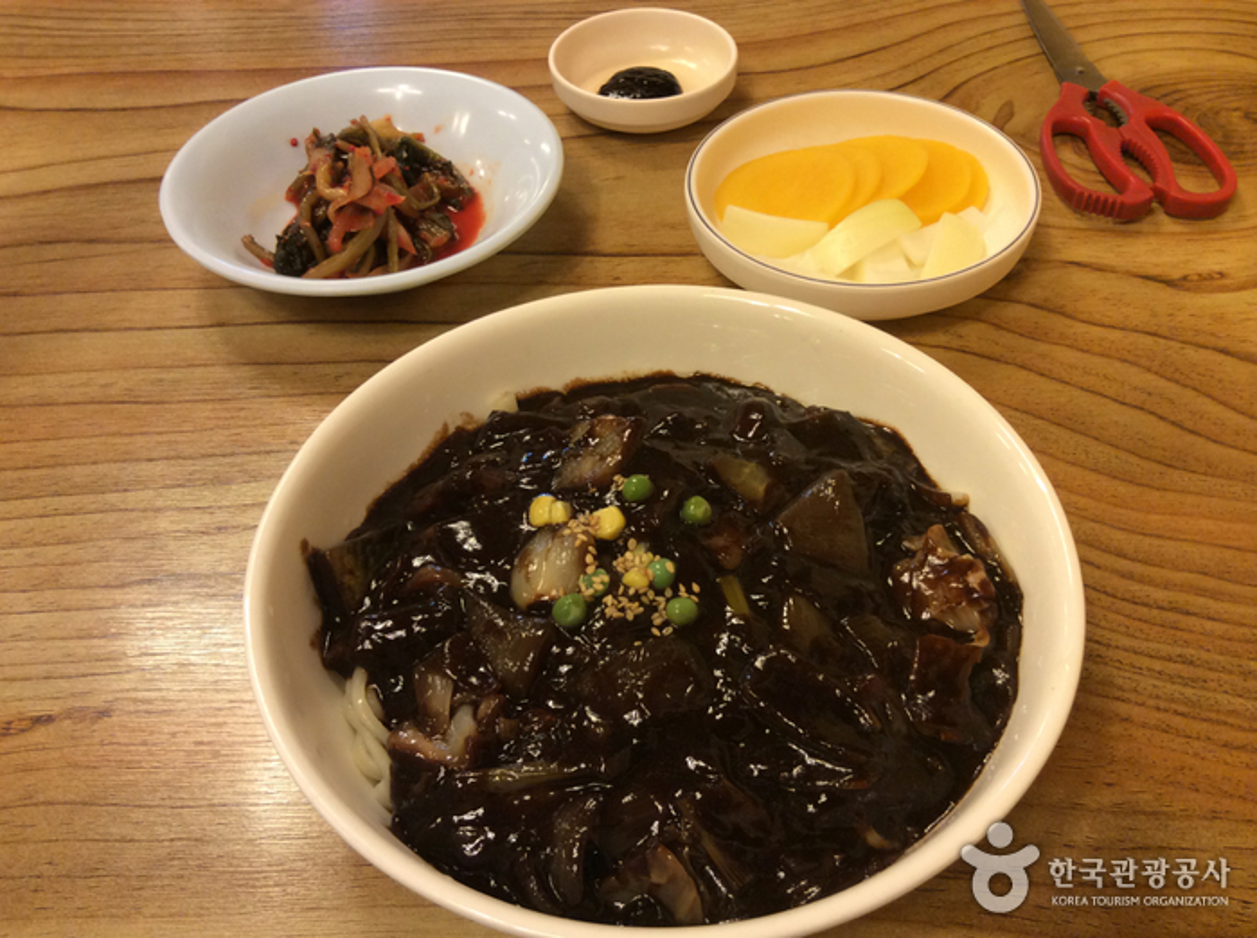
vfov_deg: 42.8
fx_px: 1196
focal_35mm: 33
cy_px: 469
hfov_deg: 55.4
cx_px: 628
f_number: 2.4
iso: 64
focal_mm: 3.3
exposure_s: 1/24
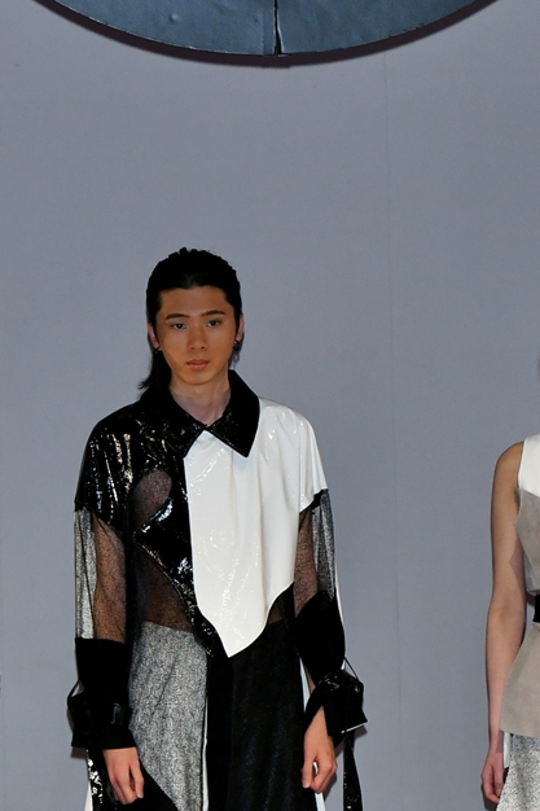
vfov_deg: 4.1
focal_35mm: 506
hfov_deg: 2.7
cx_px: 224
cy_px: 272
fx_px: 11390
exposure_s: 1/250
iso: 800
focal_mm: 110
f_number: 5.6
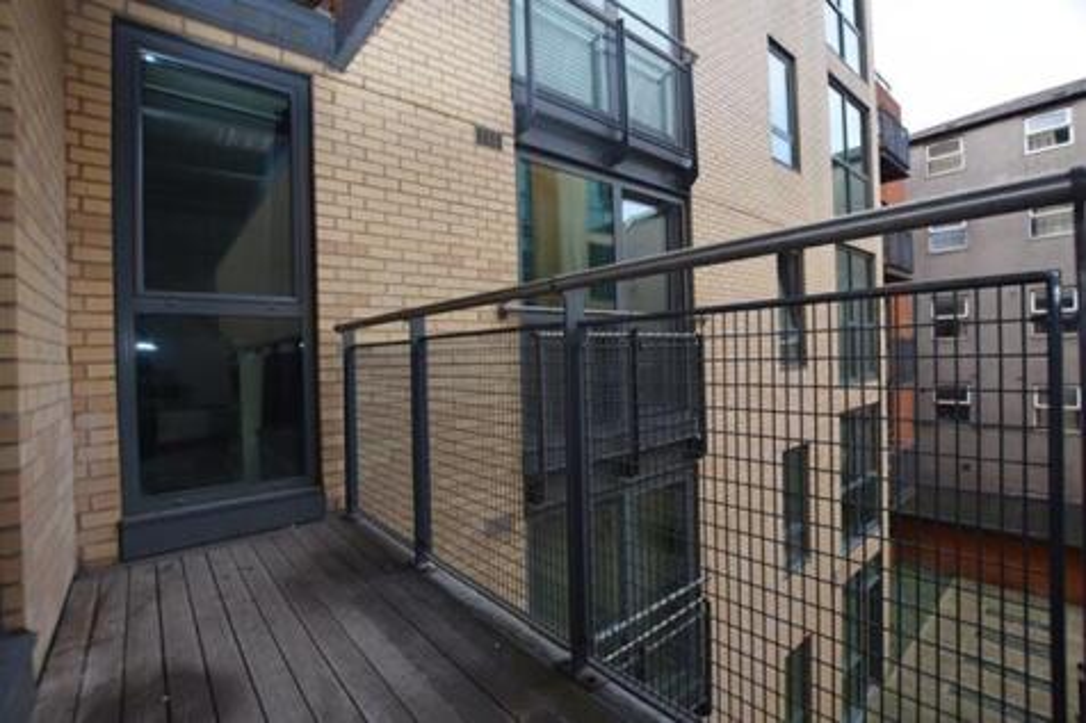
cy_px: 362
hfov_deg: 100.4
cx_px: 543
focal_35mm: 15
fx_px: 452
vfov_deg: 77.3
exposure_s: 1/125
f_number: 5.6
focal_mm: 10
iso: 160
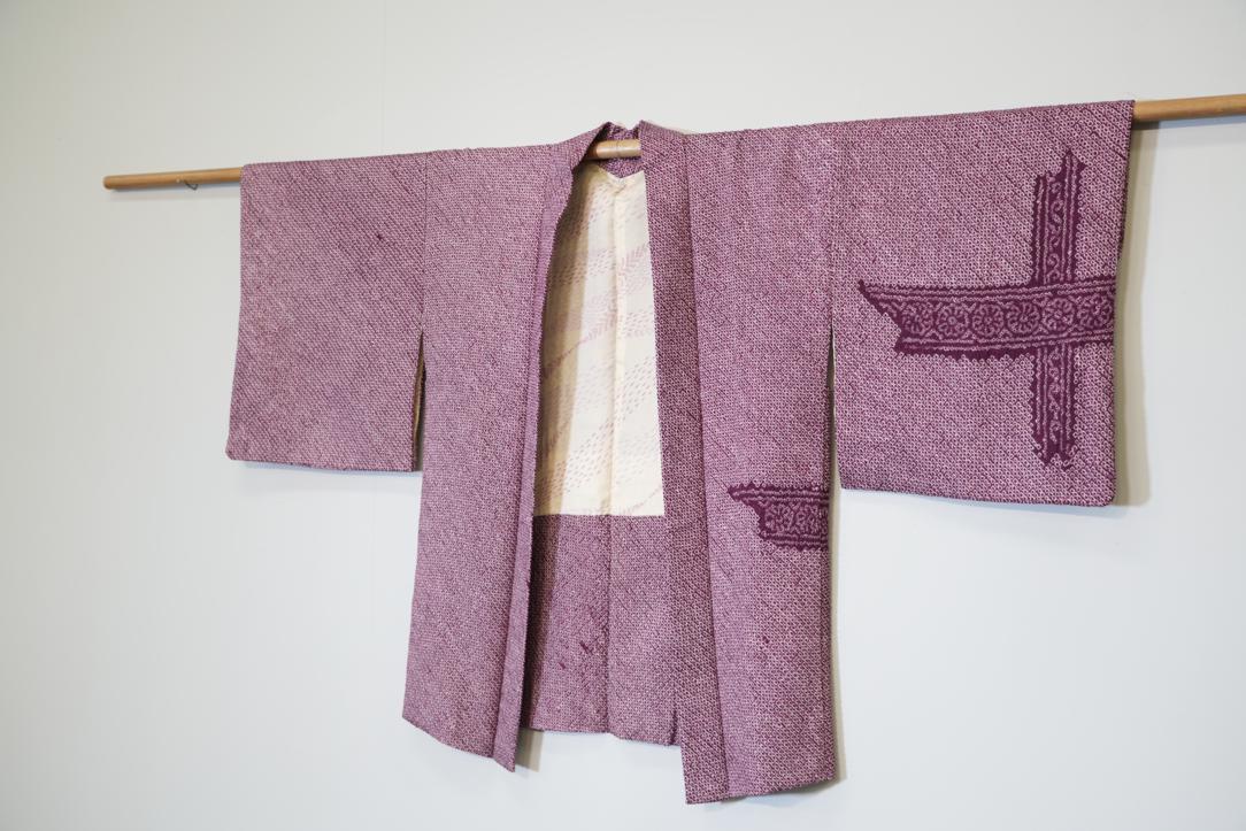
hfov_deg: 49.5
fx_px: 1350
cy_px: 416
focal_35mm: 39
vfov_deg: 34.2
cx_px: 623
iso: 320
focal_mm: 39
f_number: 4
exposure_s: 1/40
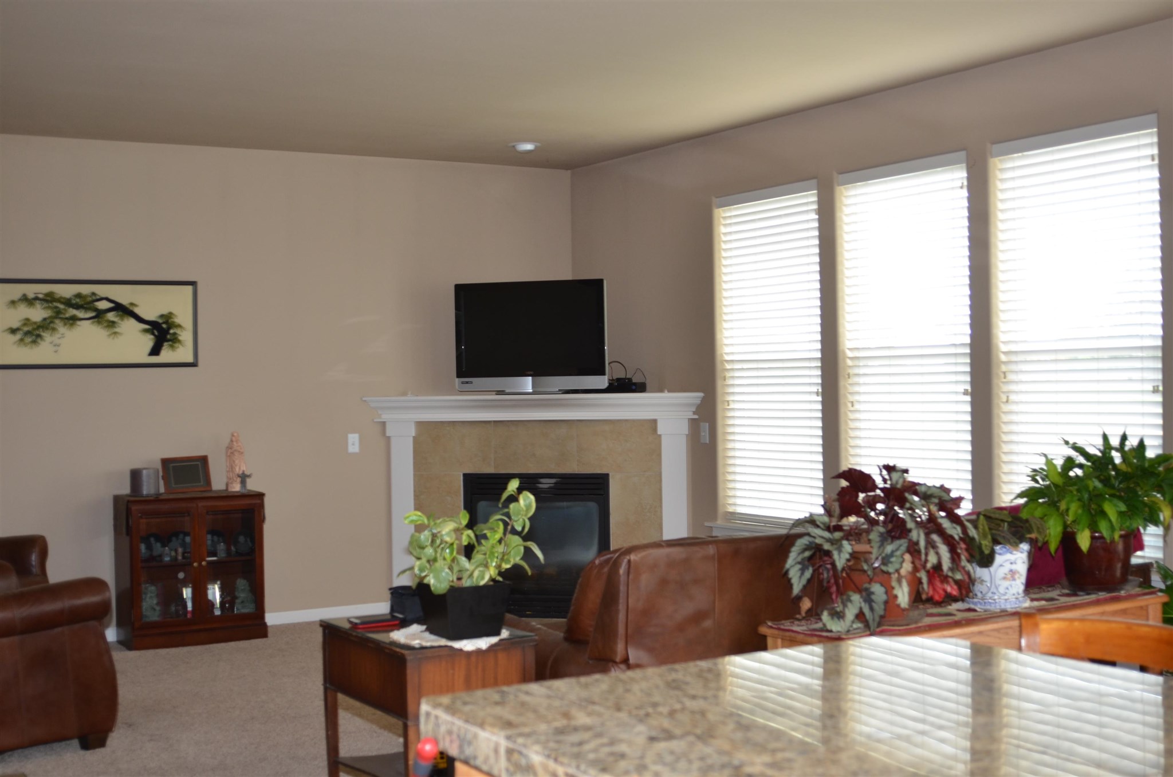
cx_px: 586
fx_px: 1366
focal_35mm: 42
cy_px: 388
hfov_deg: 46.5
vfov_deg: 31.7
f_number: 4
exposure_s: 1/60
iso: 280
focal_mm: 28
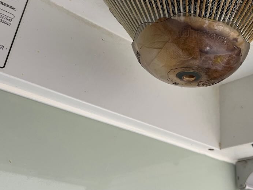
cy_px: 25
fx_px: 351
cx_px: 190
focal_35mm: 48
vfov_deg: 29.2
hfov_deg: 38.6
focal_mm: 5.7
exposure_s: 1/60
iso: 125
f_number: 1.5
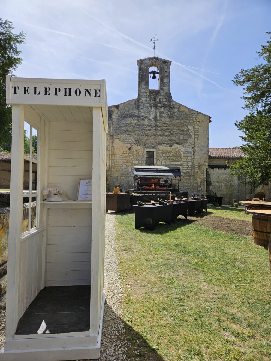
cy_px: 180
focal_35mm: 23
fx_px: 240
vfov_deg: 73.9
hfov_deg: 58.9
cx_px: 136
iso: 25
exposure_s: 1/2192
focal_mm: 5.4
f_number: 1.8
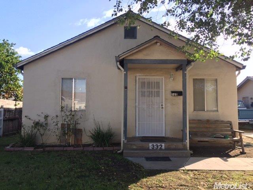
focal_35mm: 29
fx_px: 212
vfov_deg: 48.2
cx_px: 126
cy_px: 95
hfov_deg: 61.7
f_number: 2.2
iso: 32
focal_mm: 4.15
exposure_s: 1/581
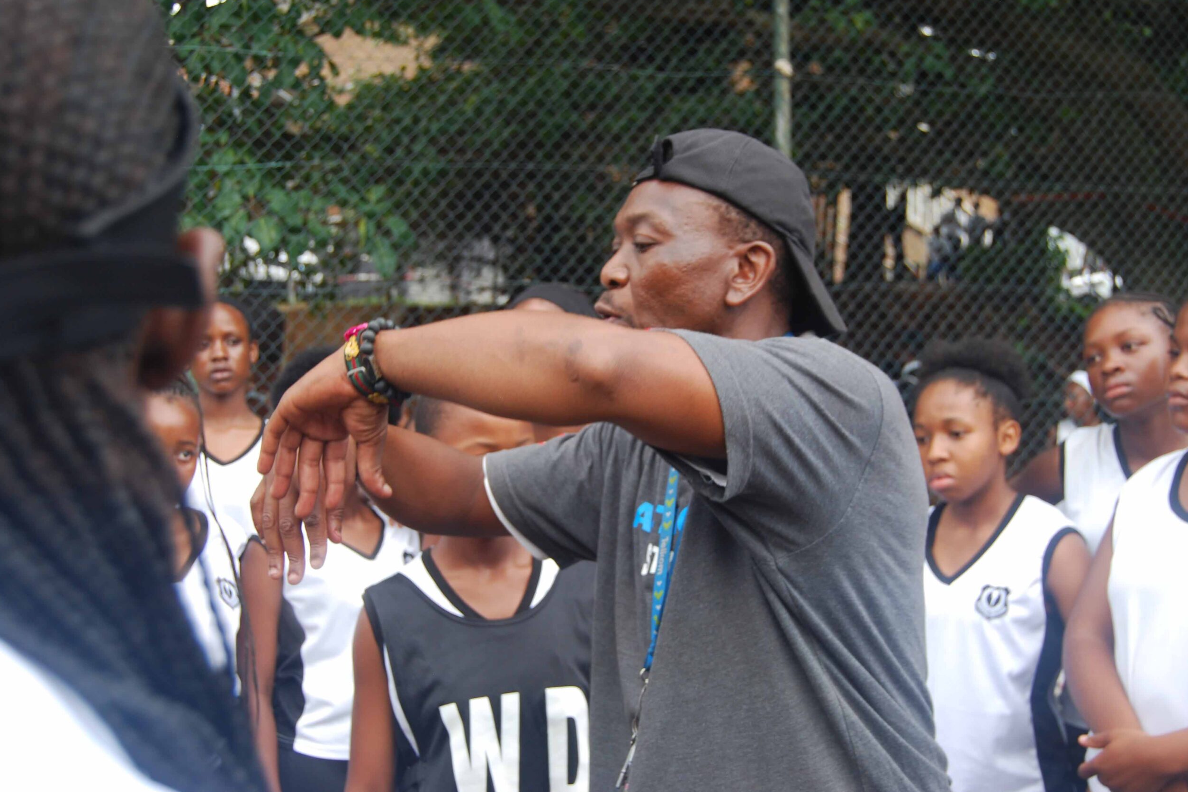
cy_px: 394
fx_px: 1518
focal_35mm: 46
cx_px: 603
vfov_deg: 29.2
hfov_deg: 42.7
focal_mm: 30
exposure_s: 1/80
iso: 200
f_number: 4.5
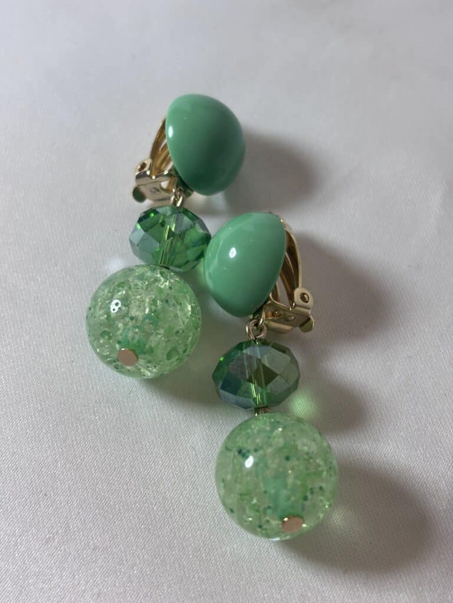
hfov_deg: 28.0
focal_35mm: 52
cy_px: 302
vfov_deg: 36.8
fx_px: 907
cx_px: 226
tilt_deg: -63.2
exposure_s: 1/100
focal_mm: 5.96
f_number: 1.6
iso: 25
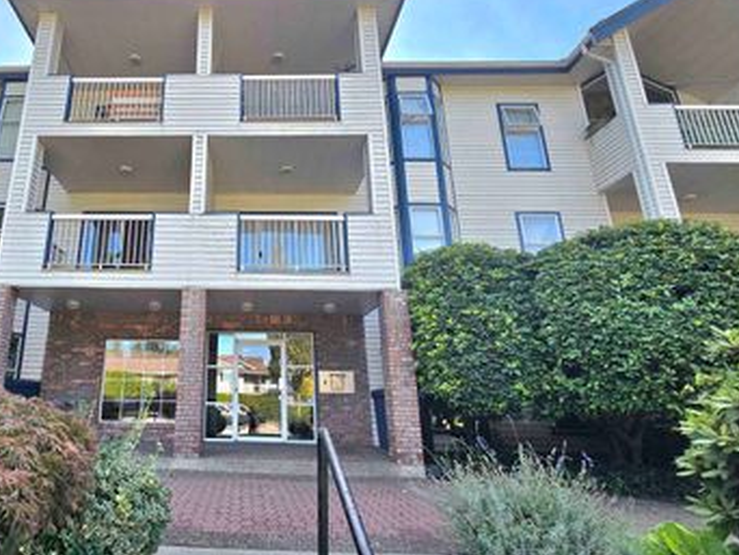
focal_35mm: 19
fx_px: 406
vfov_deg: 68.7
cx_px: 231
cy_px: 271
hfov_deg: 81.0
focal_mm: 2.2
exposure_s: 1/1000
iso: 50
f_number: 2.2
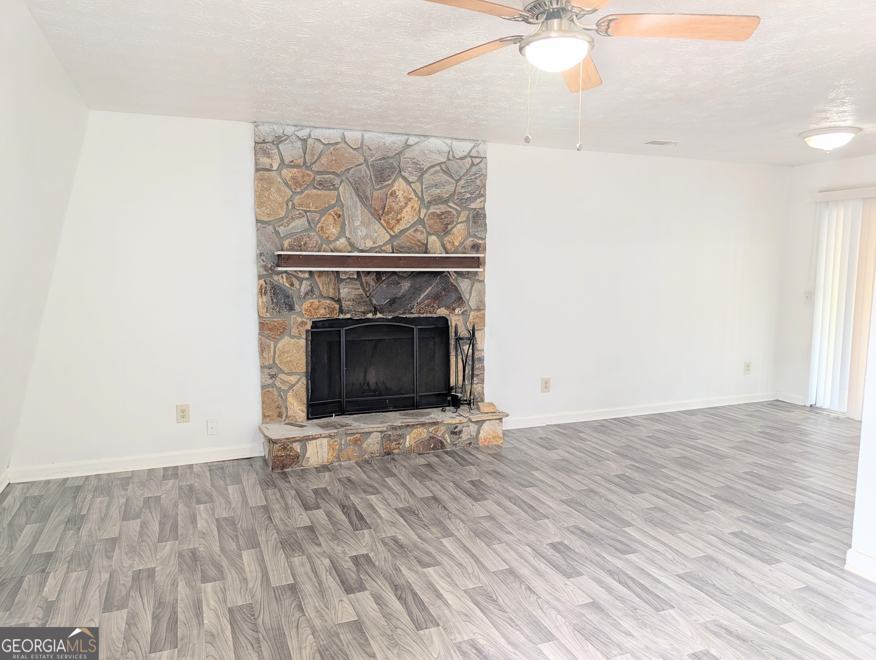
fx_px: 608
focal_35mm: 24
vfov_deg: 56.9
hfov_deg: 71.5
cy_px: 330
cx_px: 438
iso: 147
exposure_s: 1/40
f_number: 1.68
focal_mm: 6.9
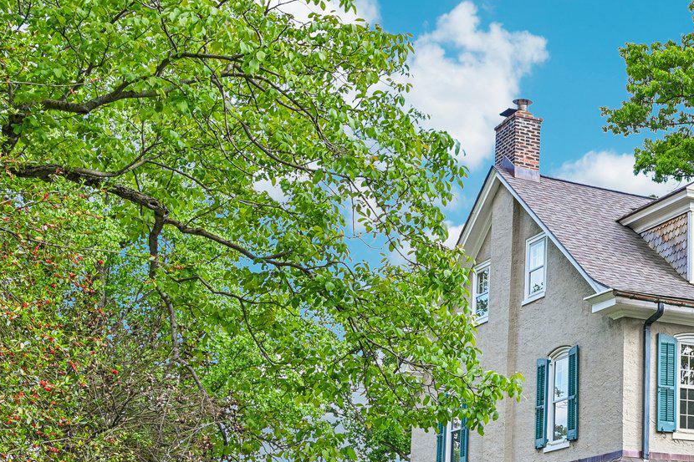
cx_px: 753
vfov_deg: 18.2
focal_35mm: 74
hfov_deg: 25.5
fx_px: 1426
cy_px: 381
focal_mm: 30
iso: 800
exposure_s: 1/320
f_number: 8
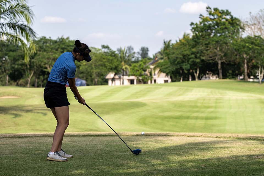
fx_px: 565
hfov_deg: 26.3
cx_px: 132
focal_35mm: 77
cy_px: 88
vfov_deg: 17.7
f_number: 3.2
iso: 200
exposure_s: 1/2500
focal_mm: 77
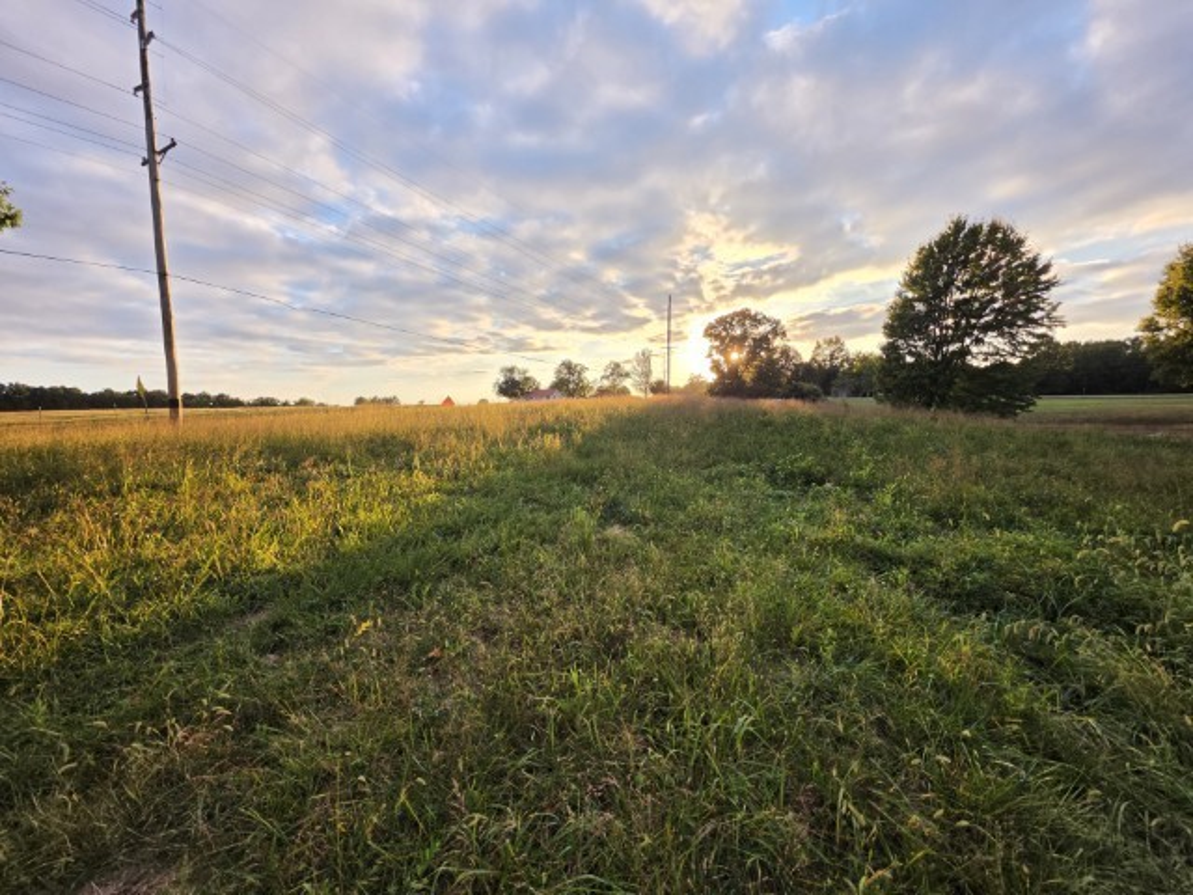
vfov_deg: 89.9
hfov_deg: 106.2
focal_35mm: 13
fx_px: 448
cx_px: 596
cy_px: 448
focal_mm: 2.2
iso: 40
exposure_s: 1/590
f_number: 1.9
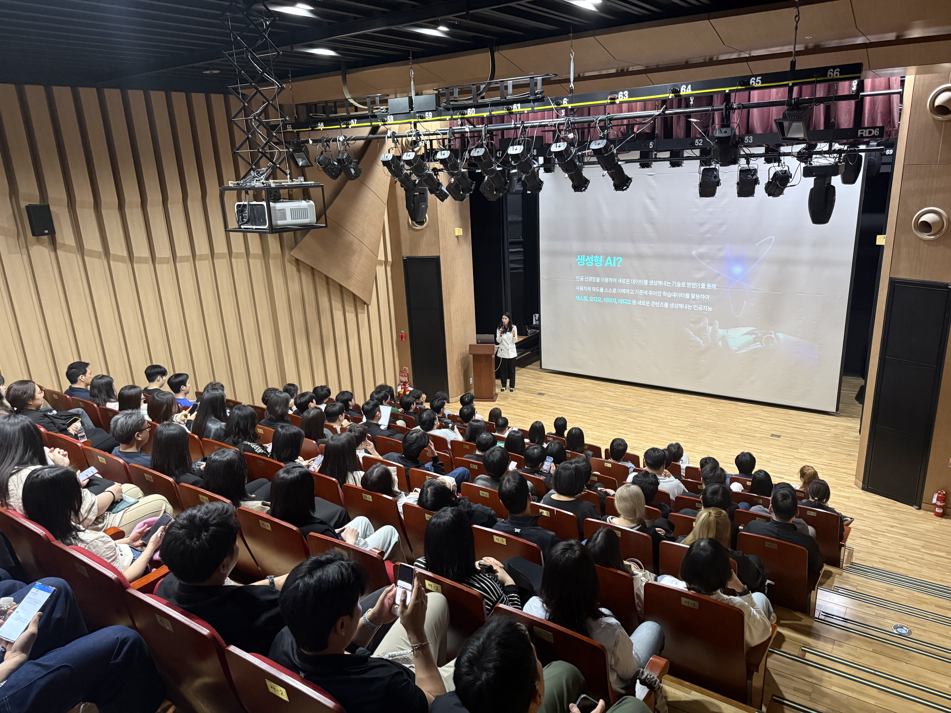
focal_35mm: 24
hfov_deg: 71.6
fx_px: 659
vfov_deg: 56.8
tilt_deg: -16.5
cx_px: 476
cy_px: 356
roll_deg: +3.0
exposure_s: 1/60
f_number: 1.78
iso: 640
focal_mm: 6.76
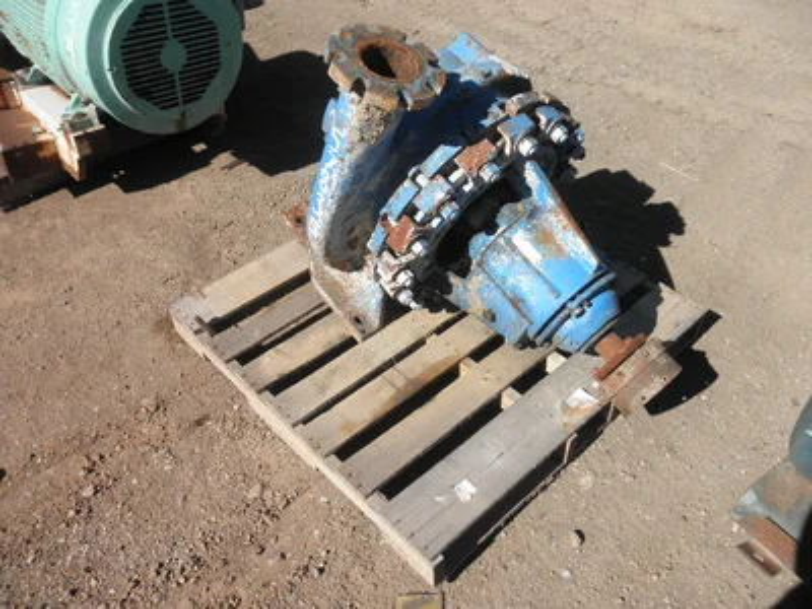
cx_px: 406
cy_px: 304
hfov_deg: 63.4
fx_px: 657
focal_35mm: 28
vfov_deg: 49.7
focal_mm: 5
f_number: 8.5
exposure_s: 1/125
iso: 64
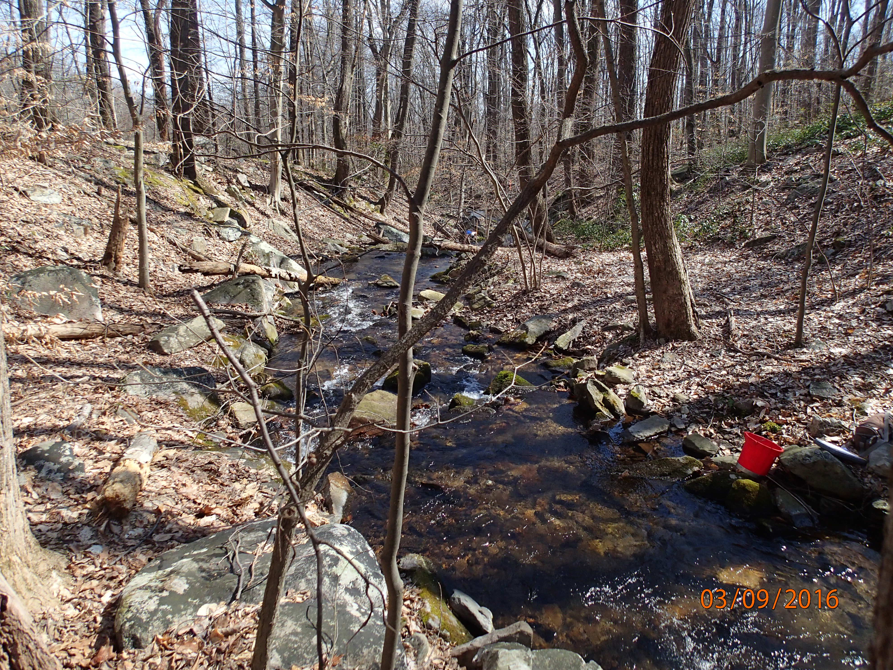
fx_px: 645
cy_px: 335
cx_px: 446
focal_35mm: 25
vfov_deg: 54.9
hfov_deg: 69.4
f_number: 2.8
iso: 200
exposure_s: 1/1000
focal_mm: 4.5
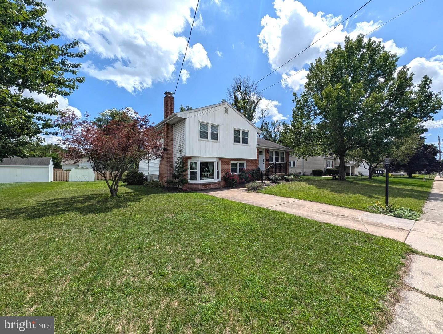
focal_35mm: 12
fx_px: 154
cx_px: 222
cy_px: 167
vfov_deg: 94.6
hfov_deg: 110.5
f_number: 1.7
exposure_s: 1/5848
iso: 52
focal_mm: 2.02
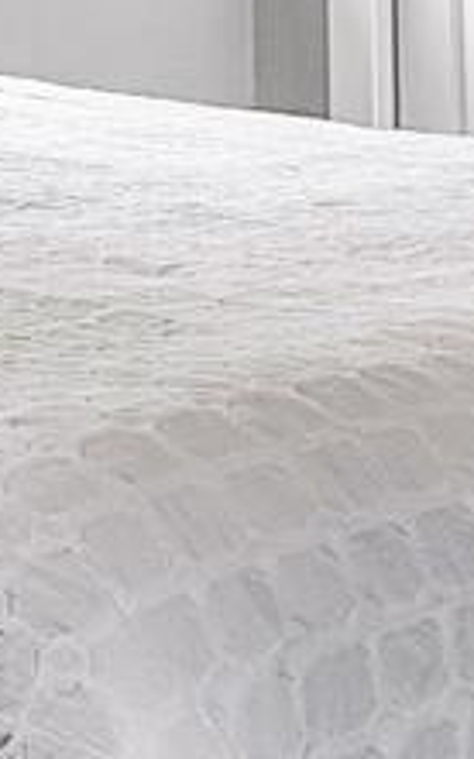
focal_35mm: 132
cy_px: -222
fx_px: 2730
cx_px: 84
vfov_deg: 15.1
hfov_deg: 9.9
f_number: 8
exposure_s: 1/4
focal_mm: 14
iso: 200
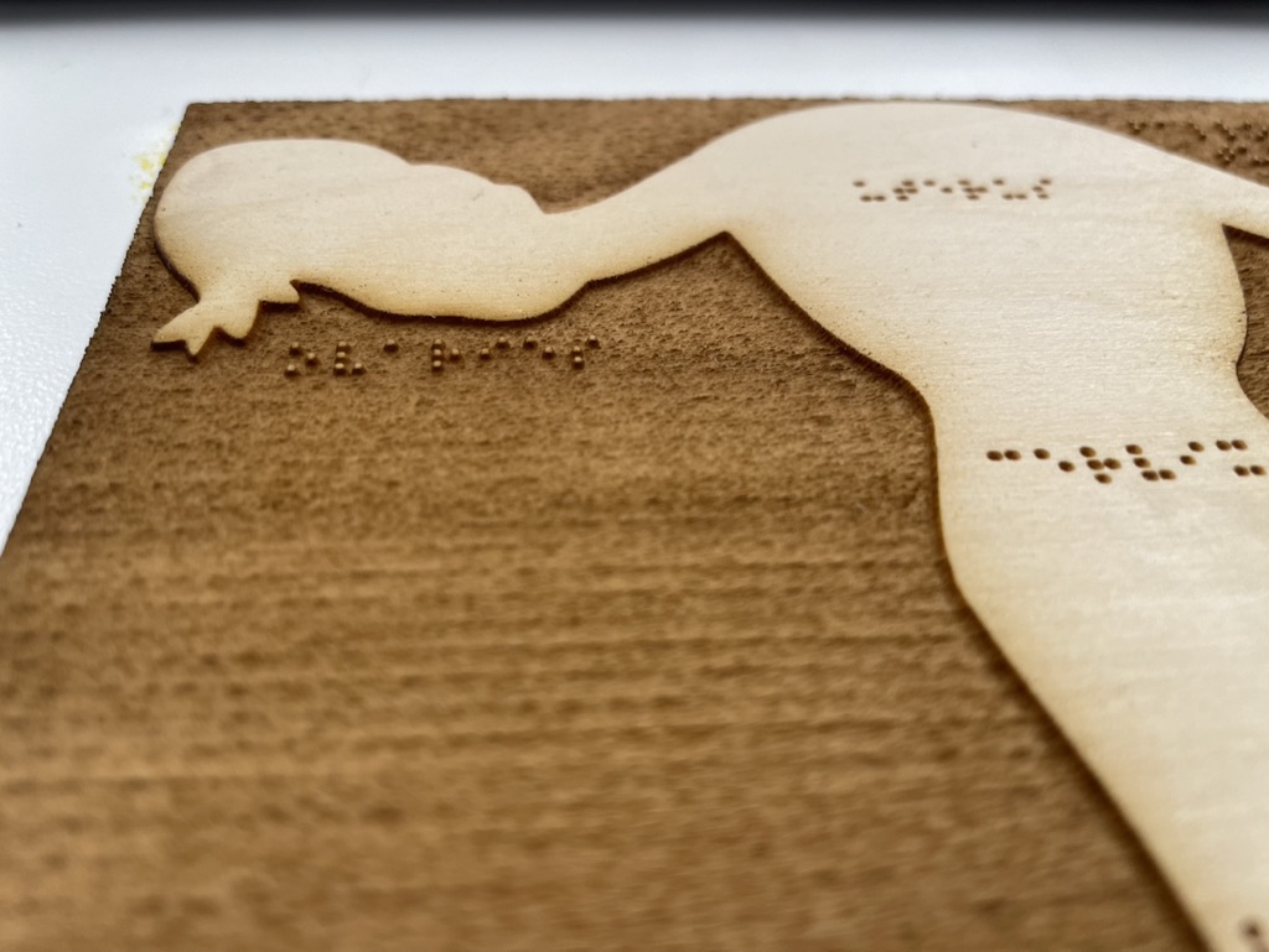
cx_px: 634
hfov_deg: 67.3
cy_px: 476
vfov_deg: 53.1
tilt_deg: -43.1
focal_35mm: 26
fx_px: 954
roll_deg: -3.3
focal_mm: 4.2
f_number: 1.6
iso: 100
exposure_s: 1/111
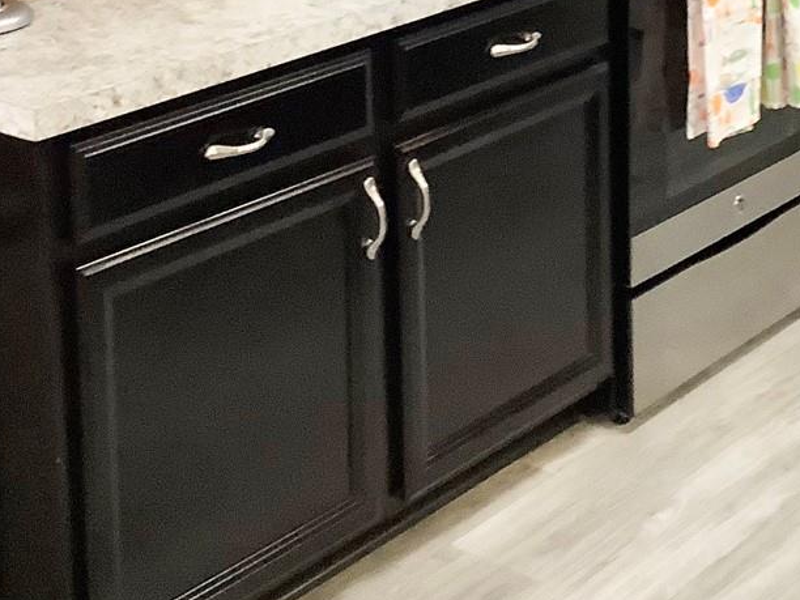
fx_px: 1872
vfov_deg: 17.4
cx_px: 427
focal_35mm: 81
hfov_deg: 24.1
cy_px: -107
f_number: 2.4
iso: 320
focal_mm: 3.3
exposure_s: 1/30
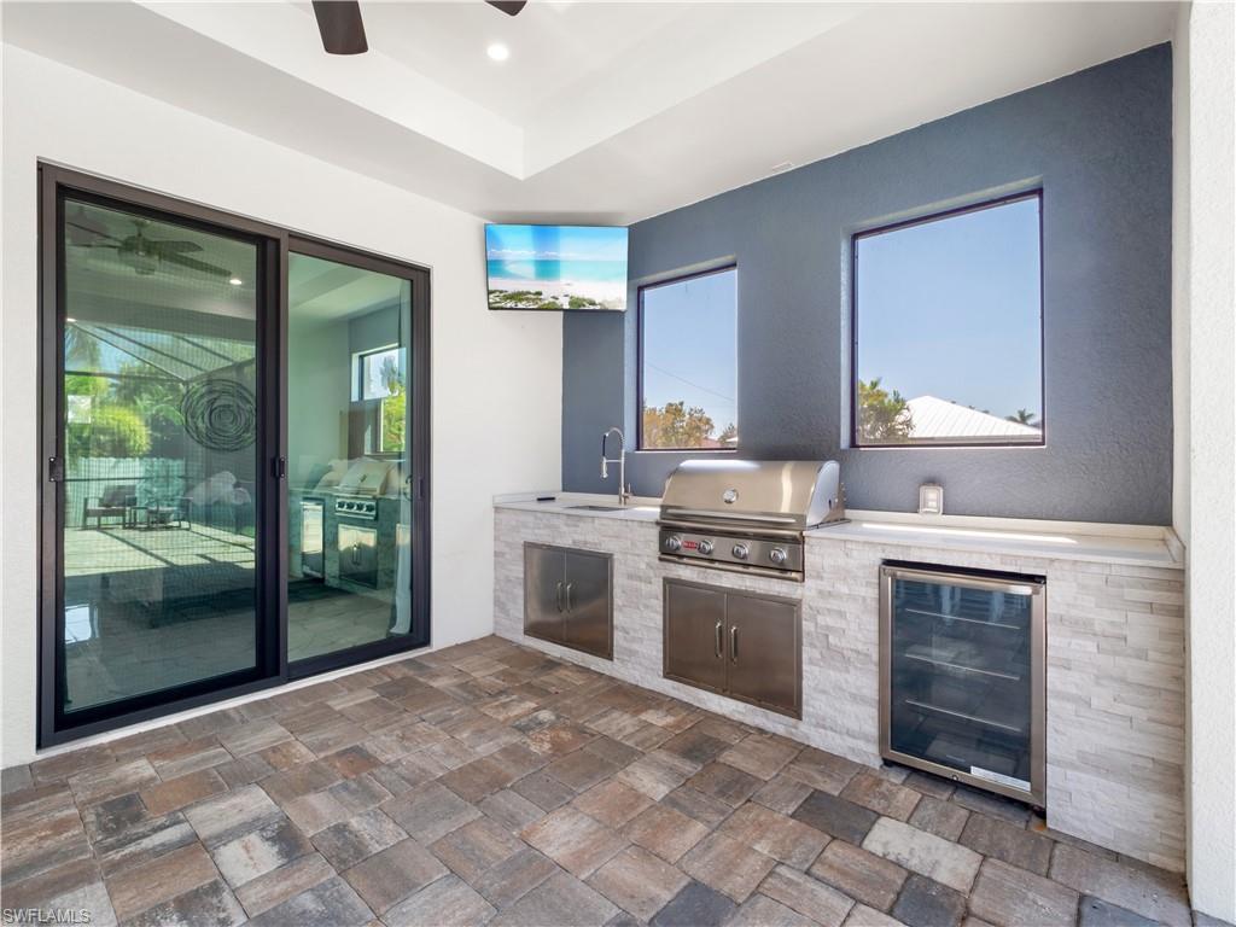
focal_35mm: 16
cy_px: 464
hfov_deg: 94.5
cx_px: 618
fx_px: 571
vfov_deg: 78.1
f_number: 7.1
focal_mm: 8
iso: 200
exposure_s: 1/15
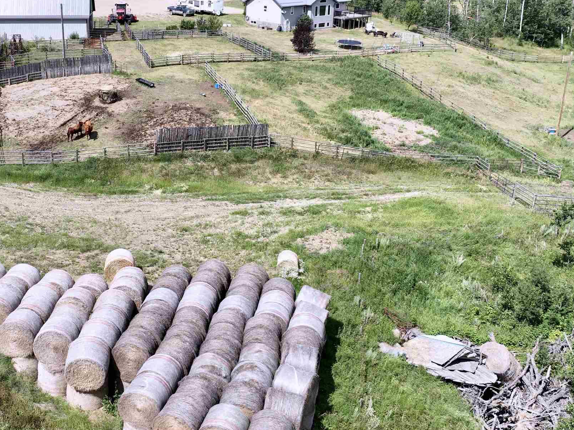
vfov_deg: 31.4
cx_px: 183
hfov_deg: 40.6
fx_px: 762
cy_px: 181
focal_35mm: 46
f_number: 2.8
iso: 100
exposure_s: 1/1250
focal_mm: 12.29
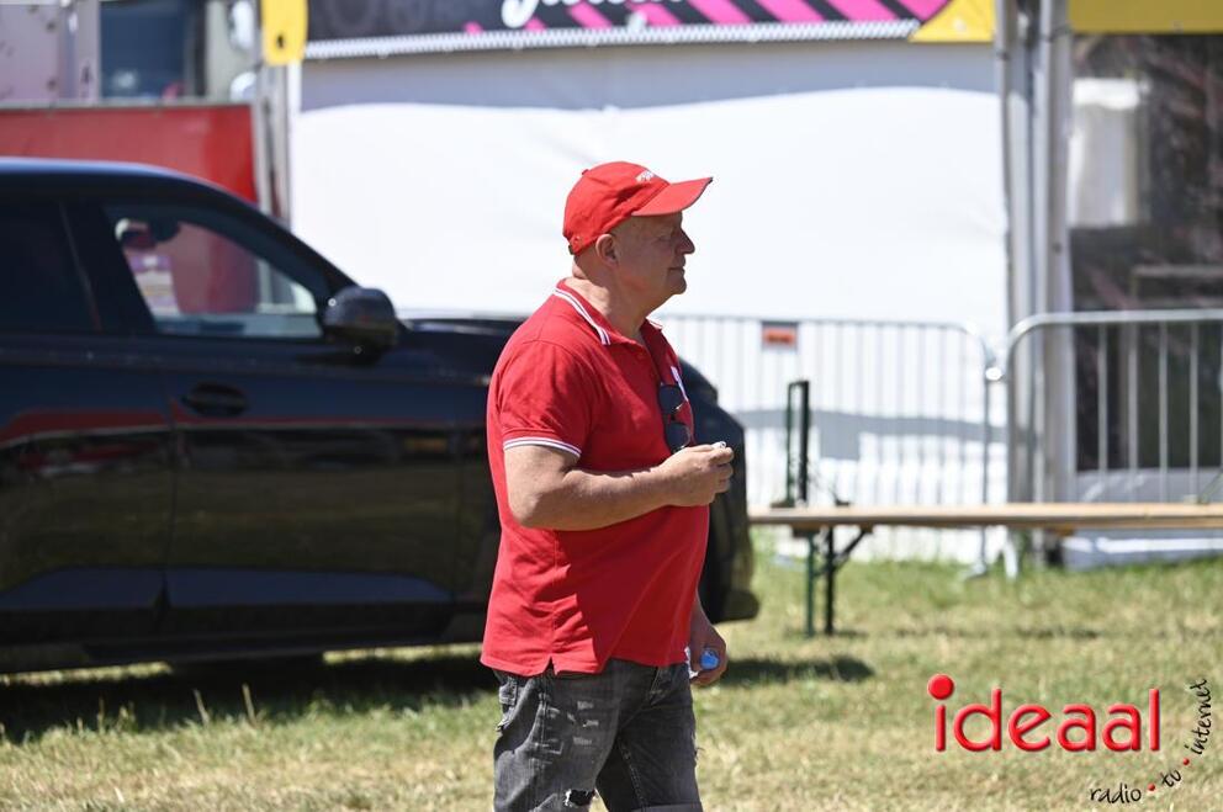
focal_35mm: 210
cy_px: 406
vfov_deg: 6.5
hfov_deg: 9.8
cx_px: 612
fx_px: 7126
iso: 125
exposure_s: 1/500
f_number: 5.6
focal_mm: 210
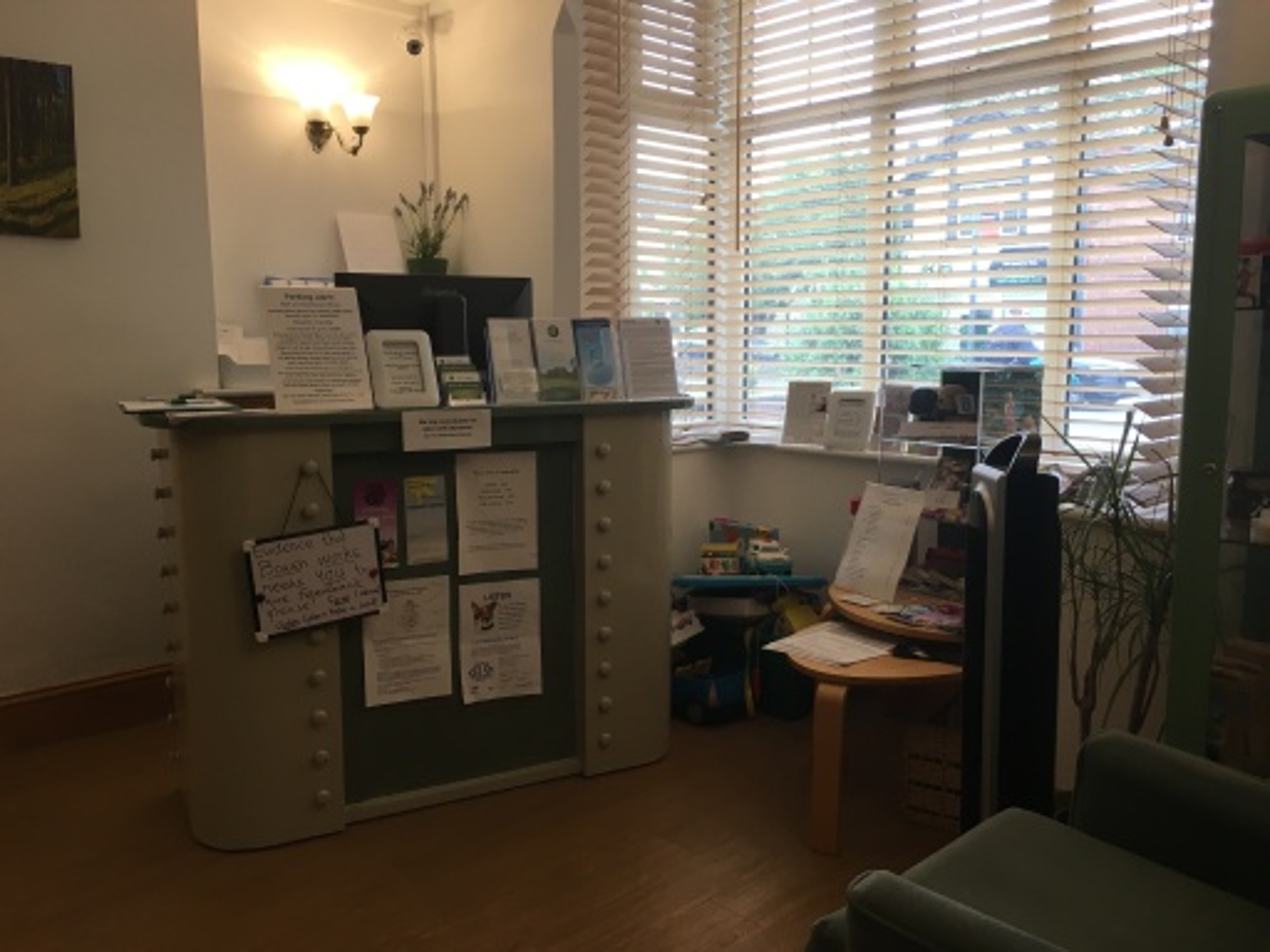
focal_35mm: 29
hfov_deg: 61.7
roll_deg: +0.7
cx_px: 635
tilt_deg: -5.6
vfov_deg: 48.2
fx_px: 1064
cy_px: 476
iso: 25
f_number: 2.2
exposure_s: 1/33
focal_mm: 4.15
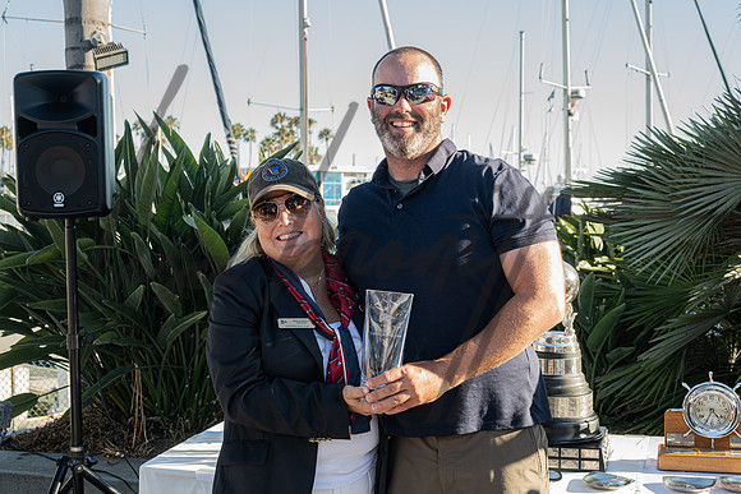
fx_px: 1077
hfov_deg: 38.0
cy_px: 264
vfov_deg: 25.8
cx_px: 351
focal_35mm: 52
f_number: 6.3
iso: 250
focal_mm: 44
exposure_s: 1/80
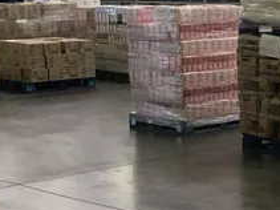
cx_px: 393
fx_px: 889
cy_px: 106
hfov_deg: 16.6
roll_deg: -0.1
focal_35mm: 110
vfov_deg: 13.4
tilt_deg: -6.7
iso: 64
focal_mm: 4.15
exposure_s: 1/33
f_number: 2.2
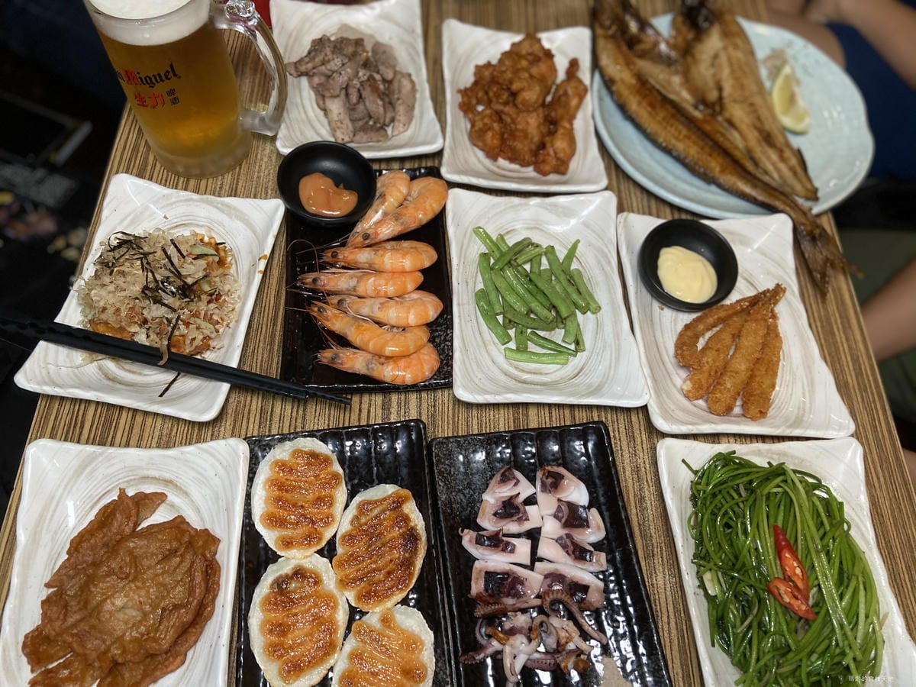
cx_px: 458
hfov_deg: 67.3
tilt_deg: -62.8
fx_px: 688
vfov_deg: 53.1
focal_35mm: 26
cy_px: 344
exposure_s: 1/60
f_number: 1.8
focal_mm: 4.25
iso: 250
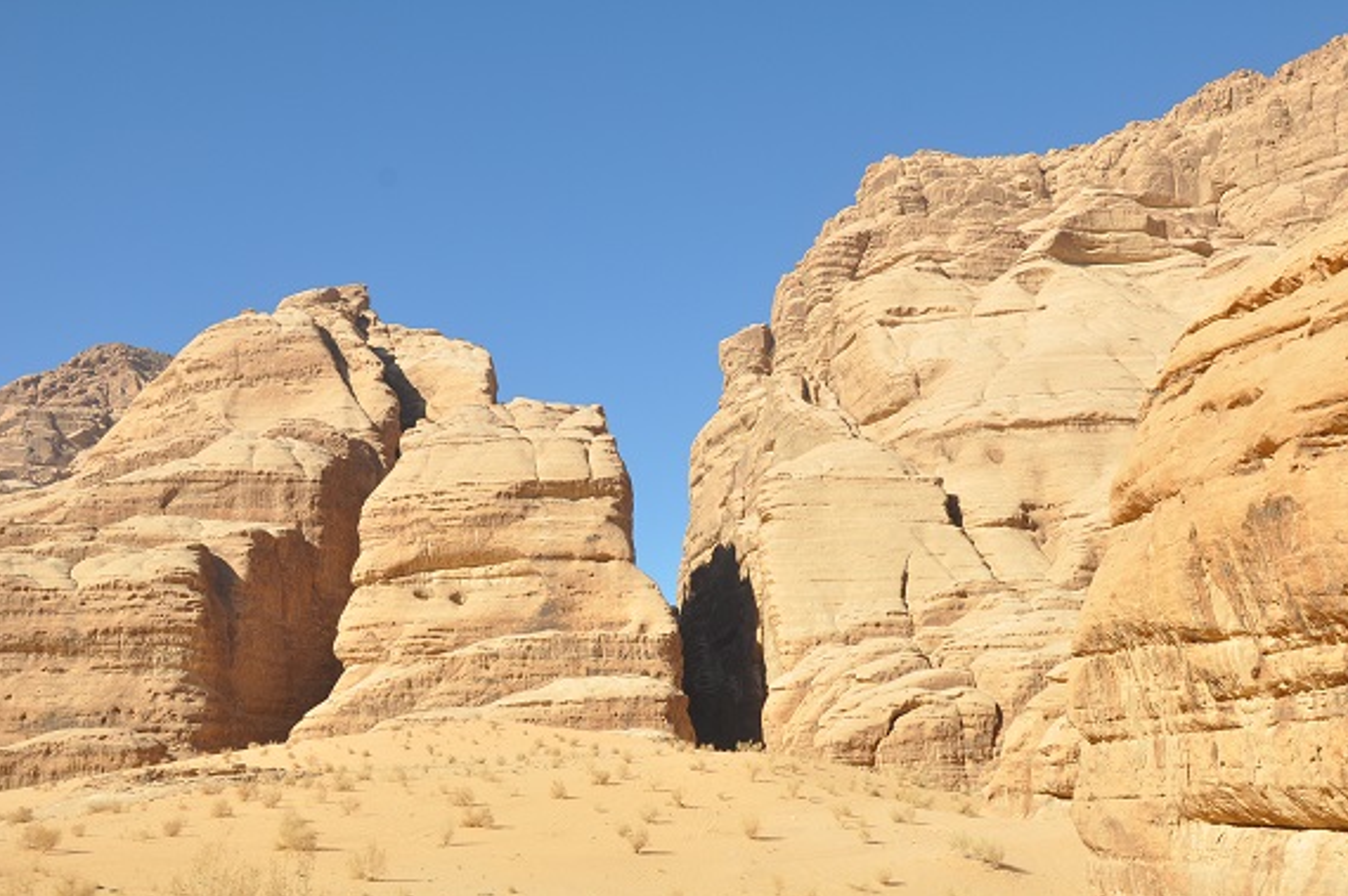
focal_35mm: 38
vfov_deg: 35.0
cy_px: 452
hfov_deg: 50.7
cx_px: 693
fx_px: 1422
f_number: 9
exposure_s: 1/320
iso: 200
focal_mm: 24
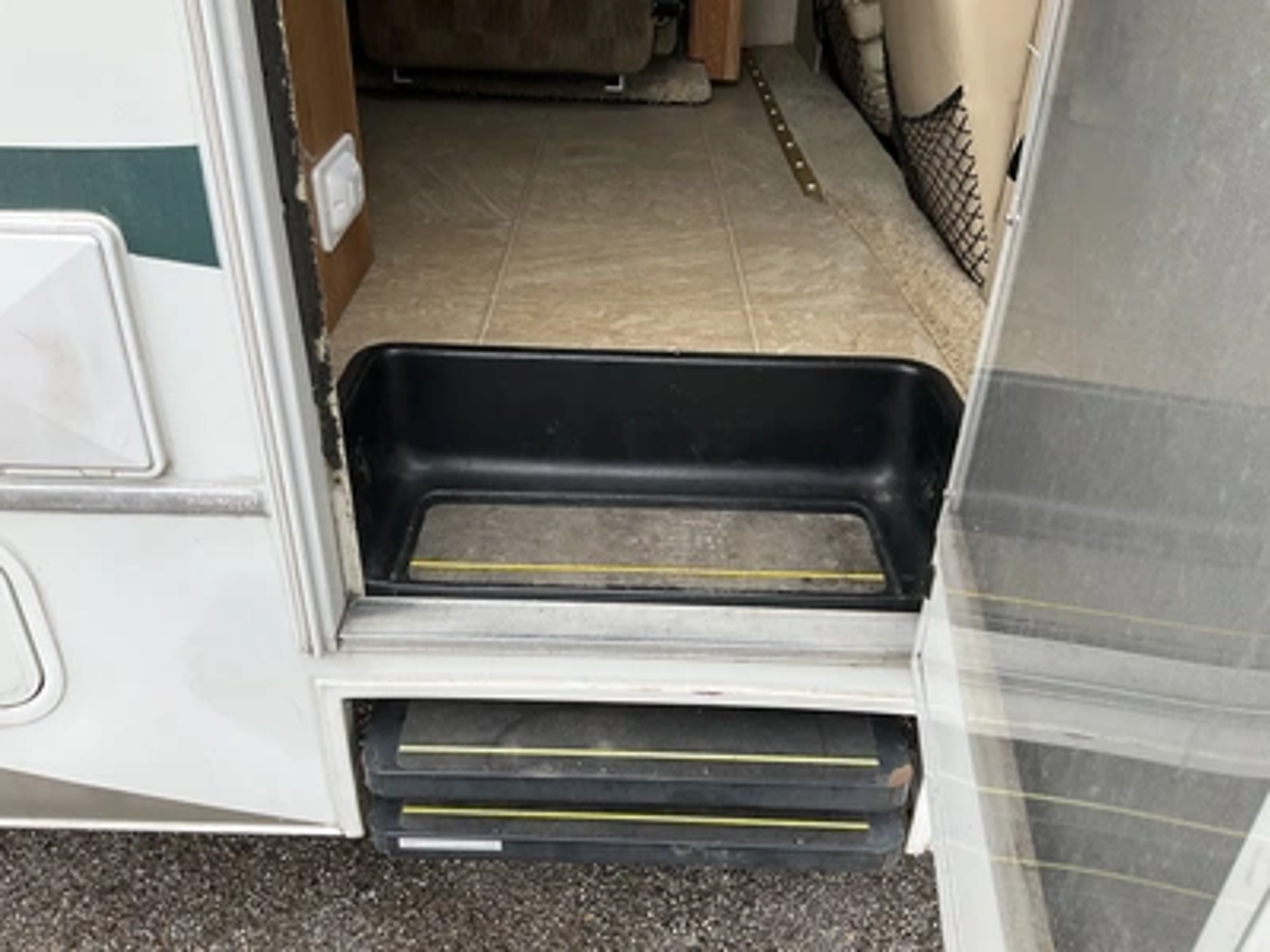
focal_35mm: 29
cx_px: 635
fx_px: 1064
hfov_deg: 61.7
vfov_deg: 48.2
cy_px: 476
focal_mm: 3
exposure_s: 1/446
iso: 25
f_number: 1.8
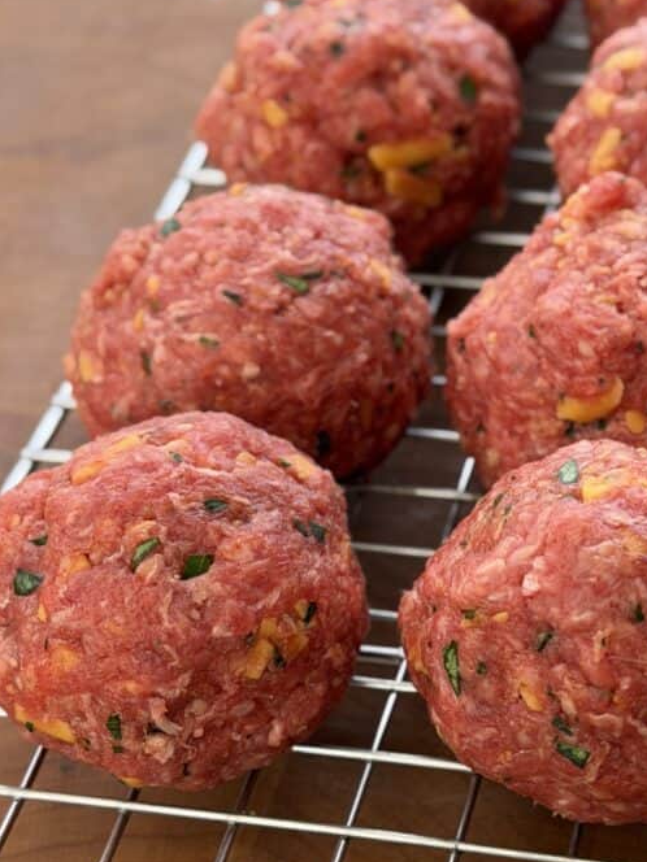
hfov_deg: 19.9
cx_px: 413
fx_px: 1844
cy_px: 462
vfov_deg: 26.3
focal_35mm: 74
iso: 64
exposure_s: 1/566
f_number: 1.78
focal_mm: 6.76
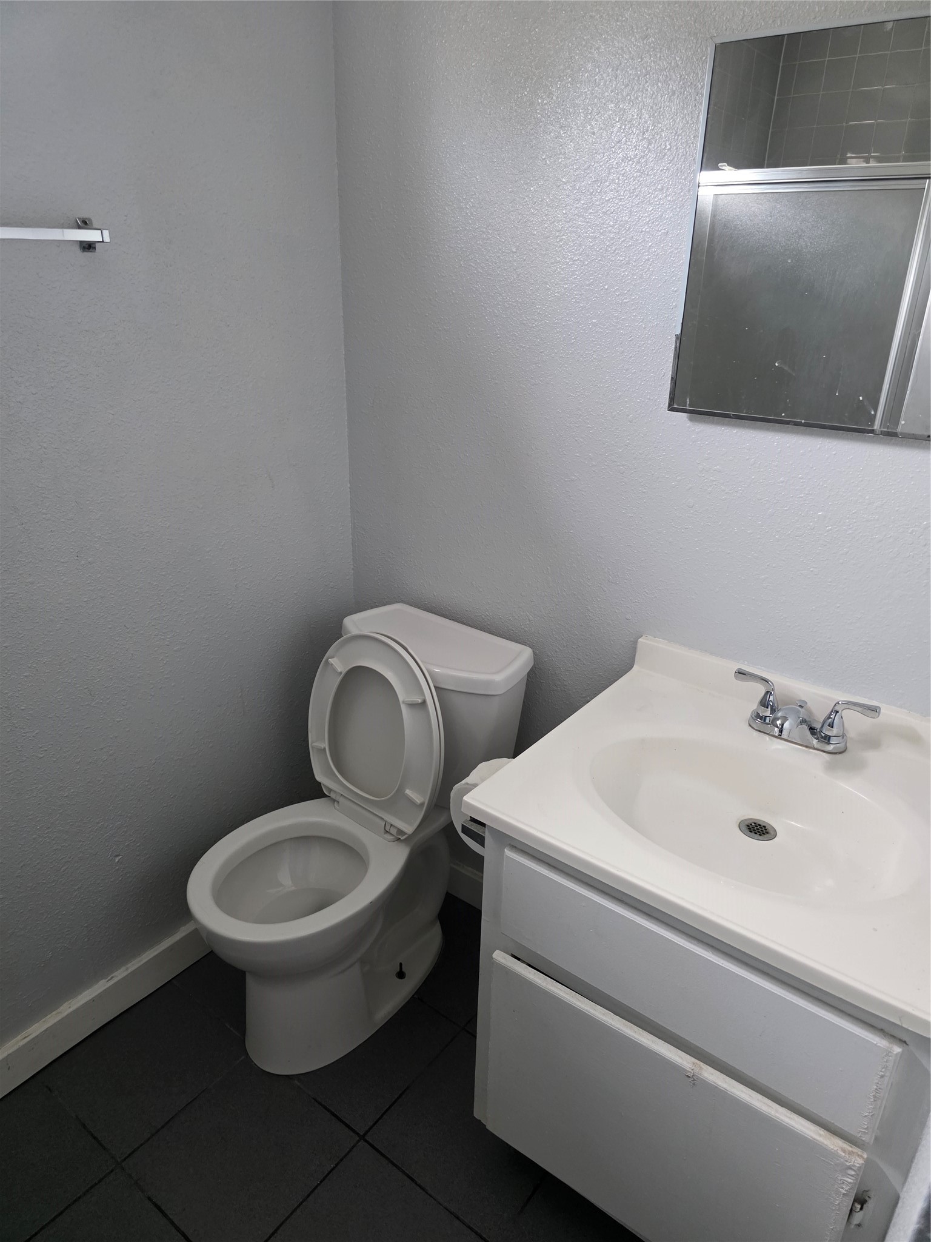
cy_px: 621
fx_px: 825
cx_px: 466
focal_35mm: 23
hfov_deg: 58.9
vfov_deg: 73.9
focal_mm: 6.3
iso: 800
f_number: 1.7
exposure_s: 1/120
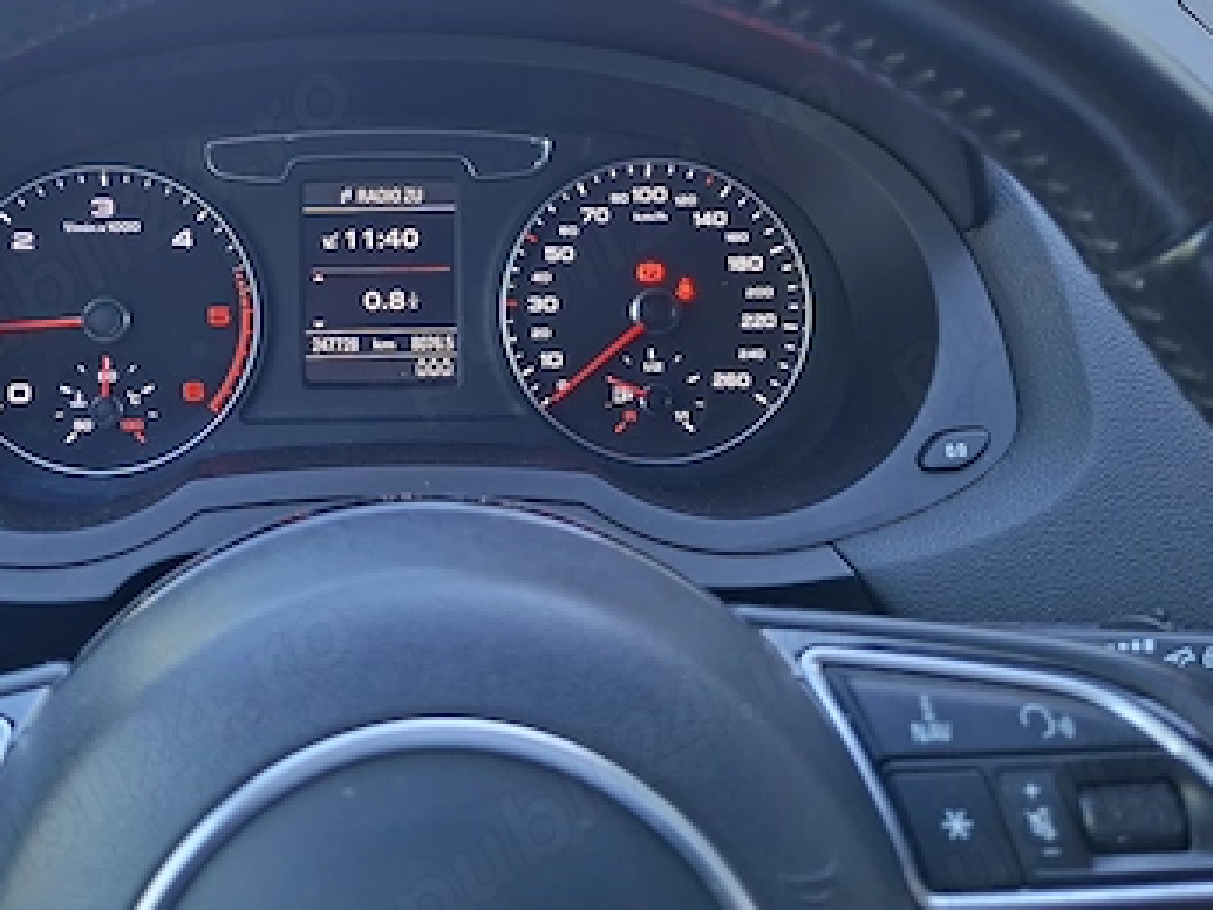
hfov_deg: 45.8
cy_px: 274
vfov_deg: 35.5
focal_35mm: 40
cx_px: 369
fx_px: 1402
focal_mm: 5.54
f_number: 1.8
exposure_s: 1/100
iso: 100
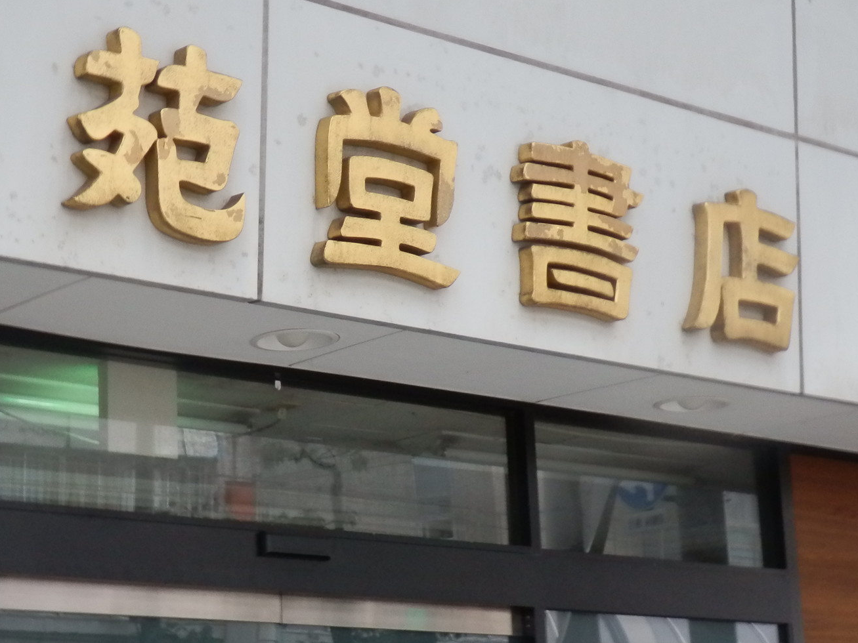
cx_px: 246
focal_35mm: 75
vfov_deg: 19.6
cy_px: 375
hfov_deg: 25.8
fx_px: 1859
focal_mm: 8.9
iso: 400
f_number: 4
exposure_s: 1/13
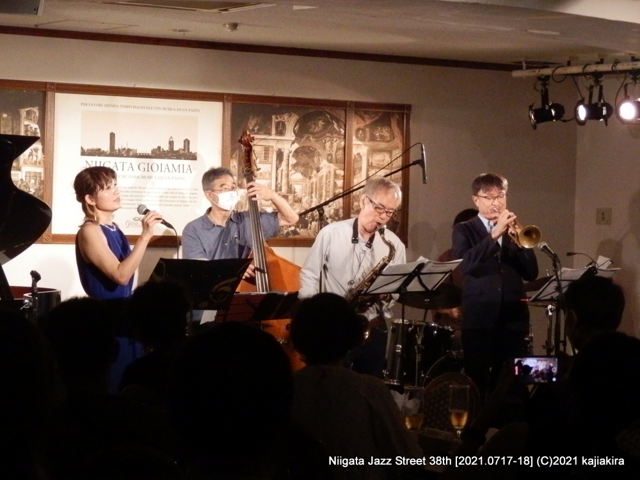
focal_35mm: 97
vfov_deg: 15.2
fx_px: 1793
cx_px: 320
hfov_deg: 20.2
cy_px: 240
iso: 1600
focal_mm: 17.3
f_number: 4.9
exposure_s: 1/80
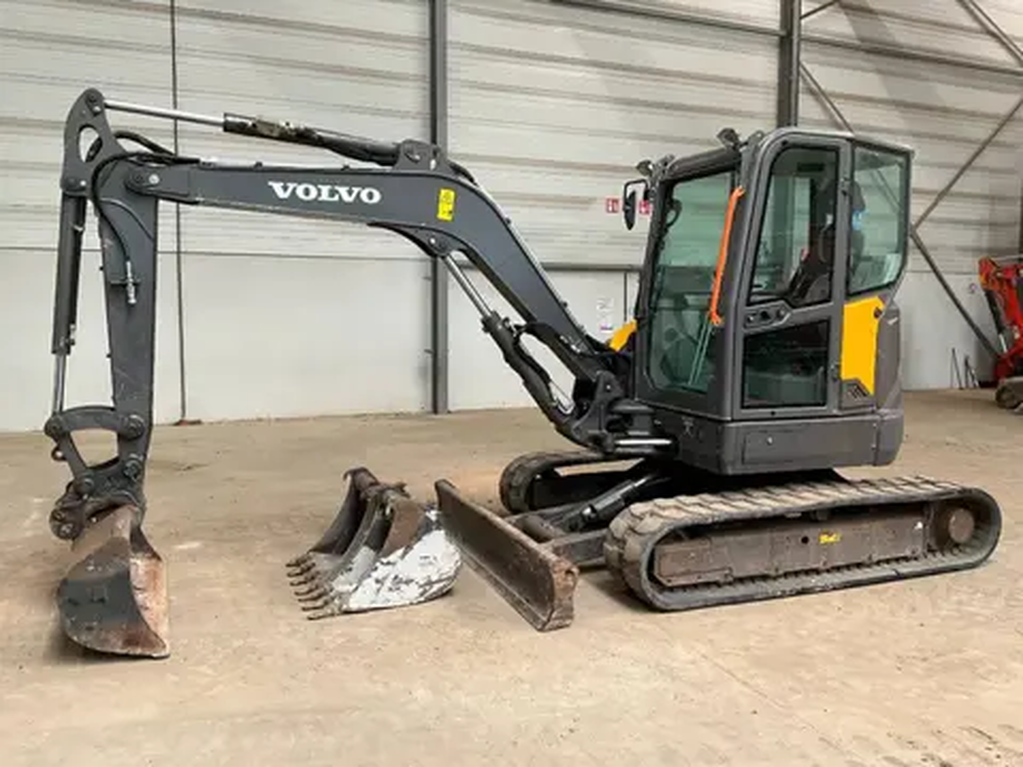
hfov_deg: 61.7
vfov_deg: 48.2
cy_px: 384
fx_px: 857
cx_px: 512
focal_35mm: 29
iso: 80
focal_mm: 3
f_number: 1.8
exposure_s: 1/60
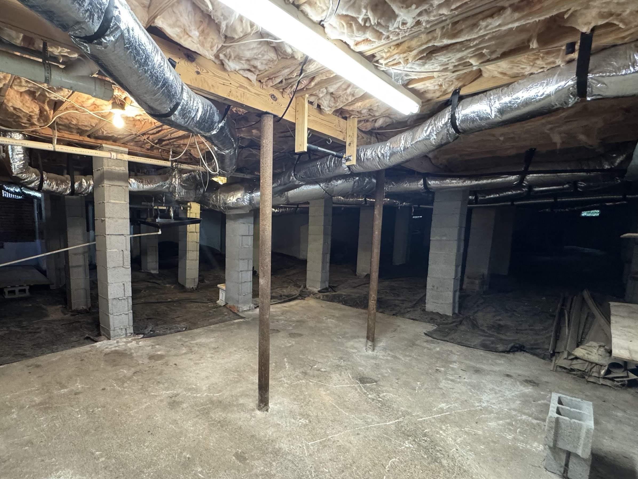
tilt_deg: -8.3
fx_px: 332
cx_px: 256
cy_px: 273
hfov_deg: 86.7
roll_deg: -1.7
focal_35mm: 18
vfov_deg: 71.2
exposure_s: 1/60
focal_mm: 2.22
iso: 640
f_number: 2.2
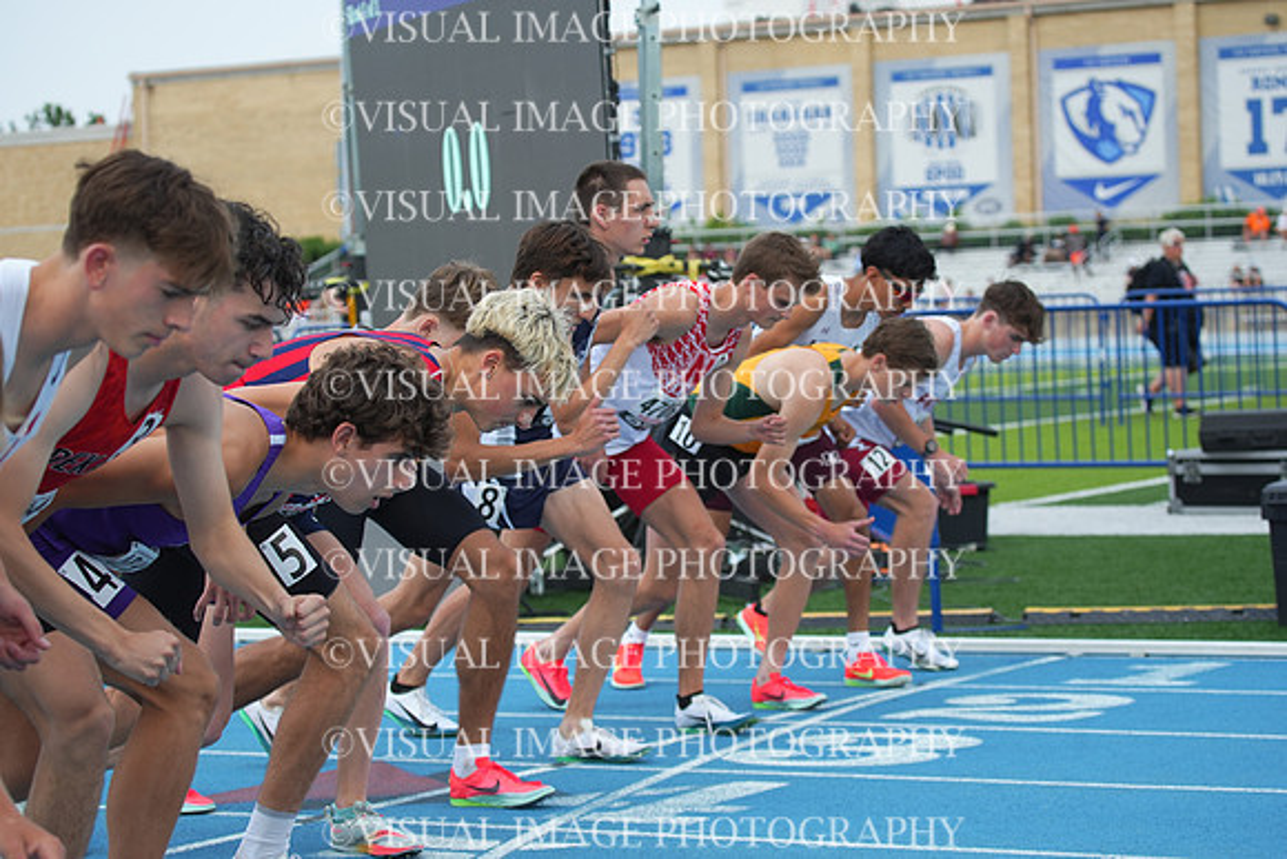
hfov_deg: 20.4
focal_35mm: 100
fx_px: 3576
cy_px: 430
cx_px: 644
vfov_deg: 13.7
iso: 400
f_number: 5.6
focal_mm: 100
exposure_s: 1/1000
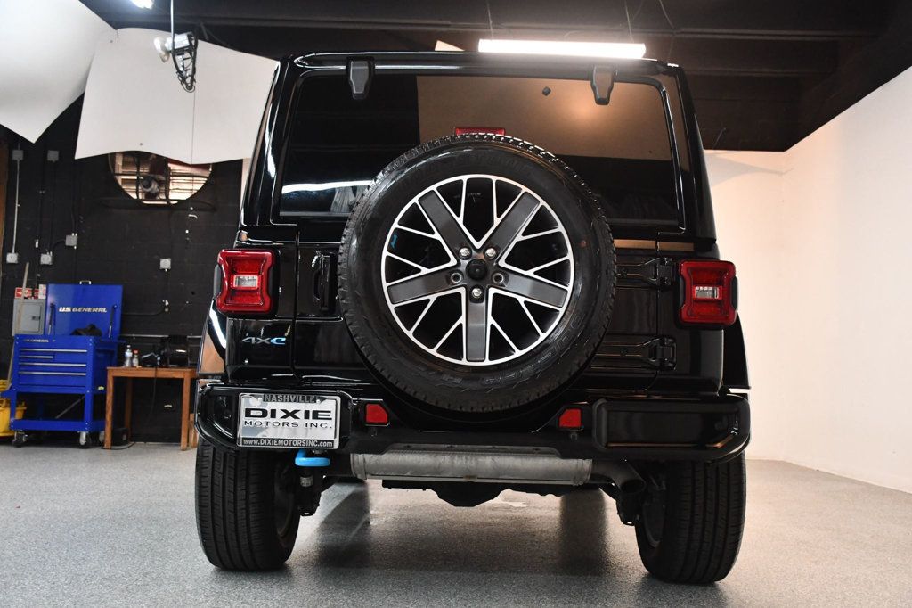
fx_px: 988
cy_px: 304
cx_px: 456
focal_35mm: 39
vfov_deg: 34.2
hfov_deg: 49.6
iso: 3200
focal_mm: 26
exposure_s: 1/125
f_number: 3.8
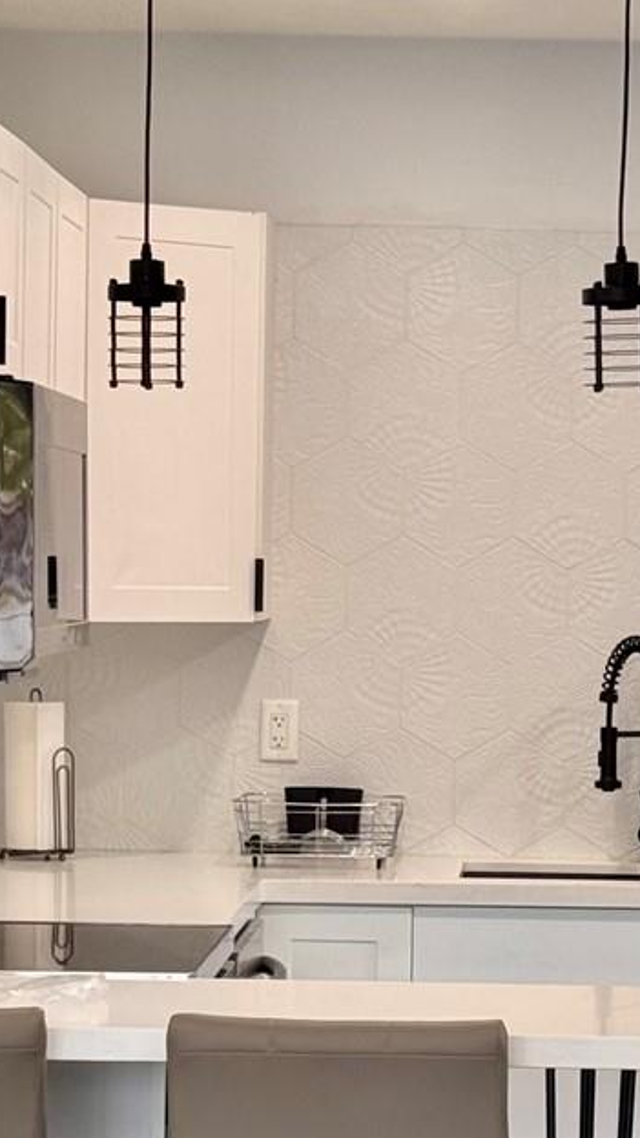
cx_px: 514
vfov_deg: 15.9
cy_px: 888
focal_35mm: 134
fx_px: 4043
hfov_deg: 9.0
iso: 64
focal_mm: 6.76
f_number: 1.78
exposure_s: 1/60
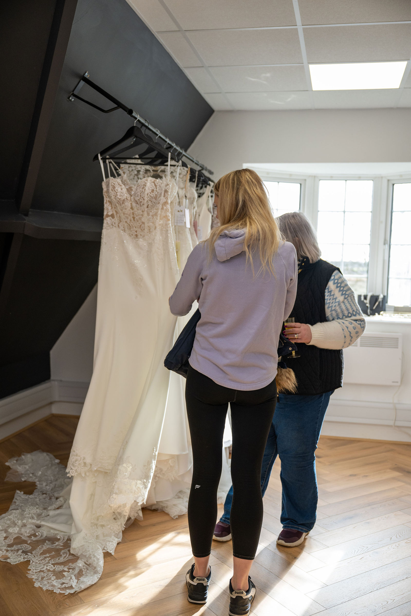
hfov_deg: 36.9
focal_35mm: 36
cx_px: 206
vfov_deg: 53.1
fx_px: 616
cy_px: 308
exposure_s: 1/640
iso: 640
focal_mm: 36
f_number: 2.8
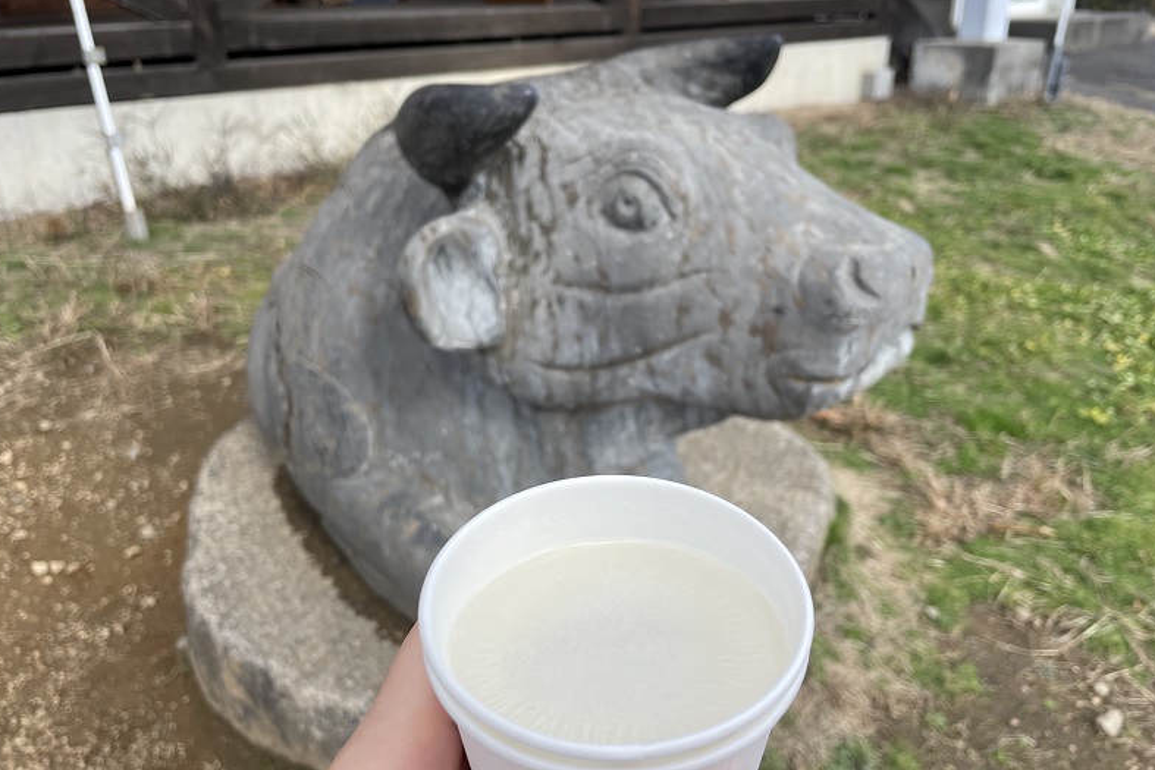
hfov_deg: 65.5
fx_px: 898
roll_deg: +1.6
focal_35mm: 28
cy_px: 422
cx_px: 588
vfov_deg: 46.4
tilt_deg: -24.9
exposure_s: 1/1276
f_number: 1.6
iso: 32
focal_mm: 4.2
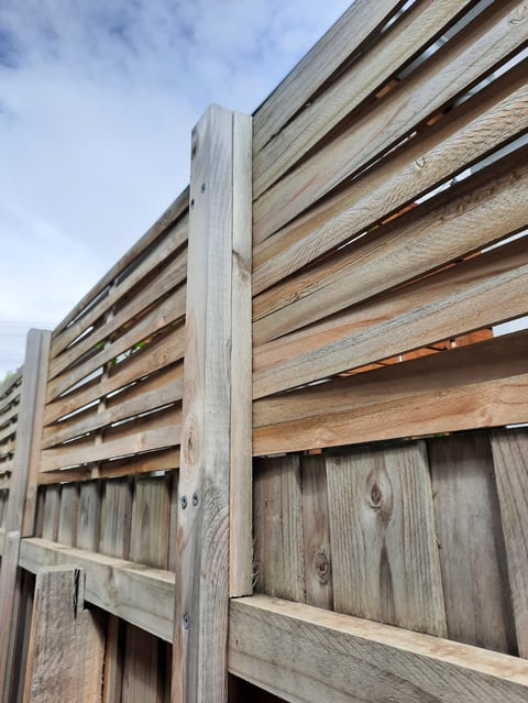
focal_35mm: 25
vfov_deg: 69.4
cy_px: 352
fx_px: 508
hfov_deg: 54.9
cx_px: 264
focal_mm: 4.6
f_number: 2
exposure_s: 1/914
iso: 32
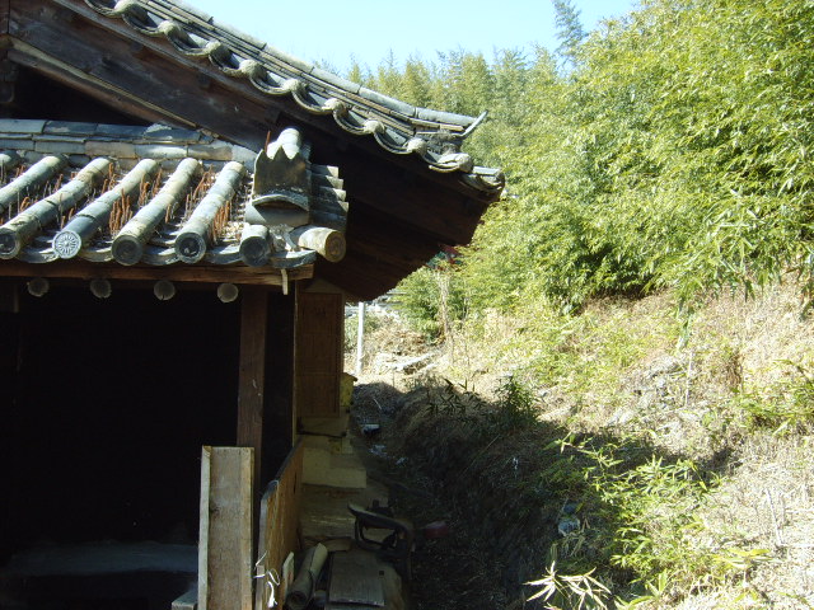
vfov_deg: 40.7
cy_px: 305
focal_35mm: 35
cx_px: 407
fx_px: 823
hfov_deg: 52.6
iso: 50
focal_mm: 5.8
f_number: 5.8
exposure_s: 1/125
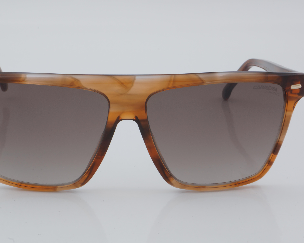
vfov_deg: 16.4
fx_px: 842
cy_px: 121
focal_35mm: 94
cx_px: 127
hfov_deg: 20.5
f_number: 32
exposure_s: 1/4
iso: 100
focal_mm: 55
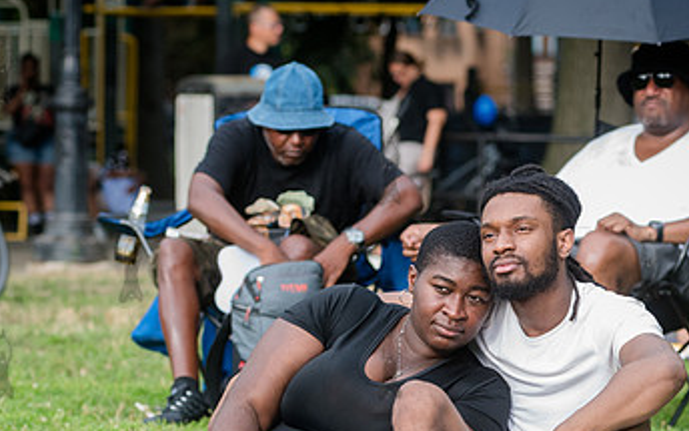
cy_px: 384
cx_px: 438
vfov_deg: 4.7
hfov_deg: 7.6
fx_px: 5201
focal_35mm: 277
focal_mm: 120
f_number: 5
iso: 1000
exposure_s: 1/500
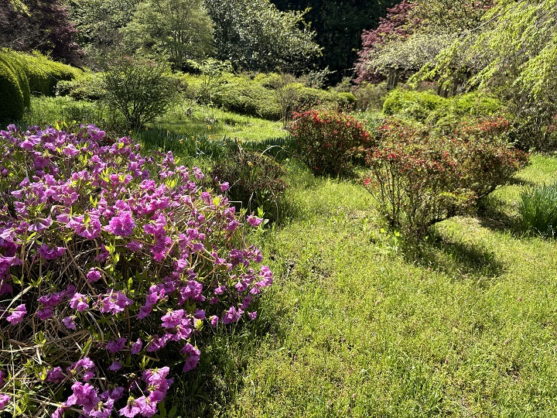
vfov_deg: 53.1
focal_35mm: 26
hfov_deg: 67.3
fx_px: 418
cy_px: 209
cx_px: 278
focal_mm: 5.96
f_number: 1.6
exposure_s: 1/1279
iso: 50
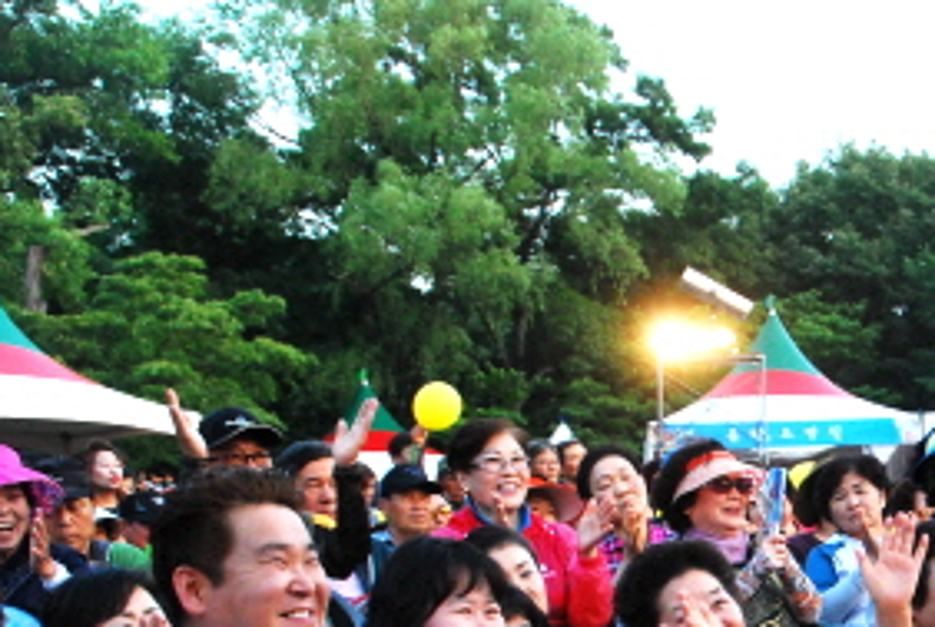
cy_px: 552
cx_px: 802
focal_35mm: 85
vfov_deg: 16.0
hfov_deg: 23.4
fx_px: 2211
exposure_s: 1/200
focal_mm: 32
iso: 1600
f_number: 6.3
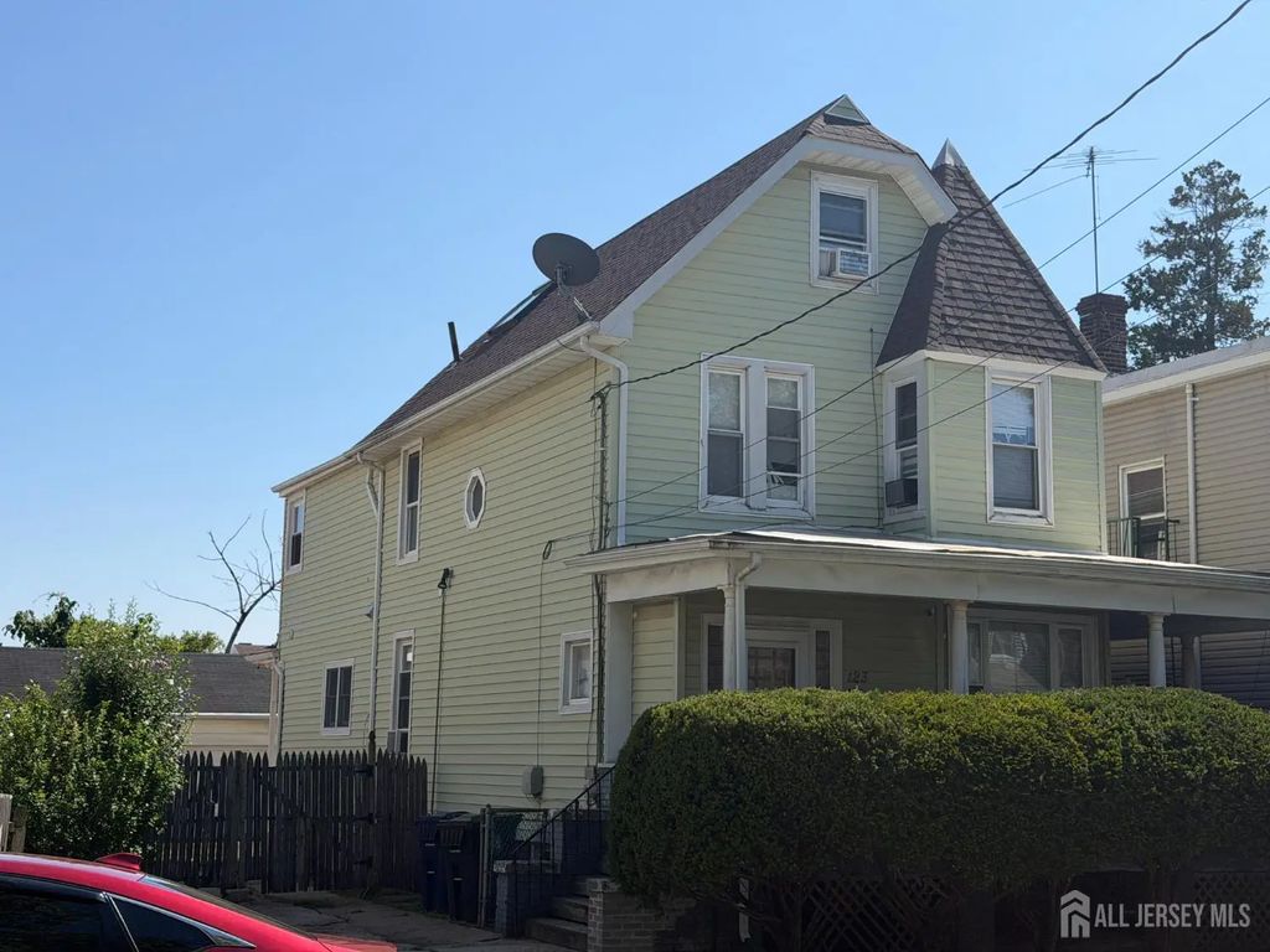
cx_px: 635
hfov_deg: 39.7
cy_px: 476
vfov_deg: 30.3
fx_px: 1761
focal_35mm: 48
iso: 80
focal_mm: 6.76
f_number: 1.78
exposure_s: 1/6024
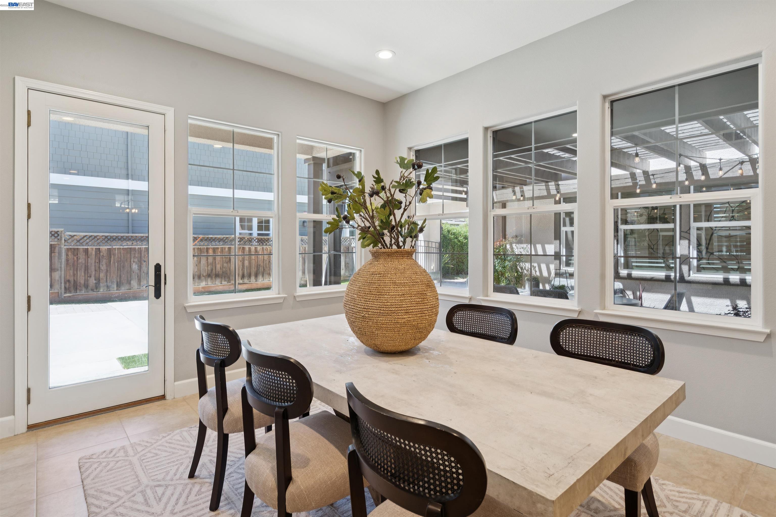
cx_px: 388
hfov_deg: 90.0
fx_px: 388
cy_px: 258
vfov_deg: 67.4
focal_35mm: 18
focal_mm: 18
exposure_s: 1/10
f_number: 8
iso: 160
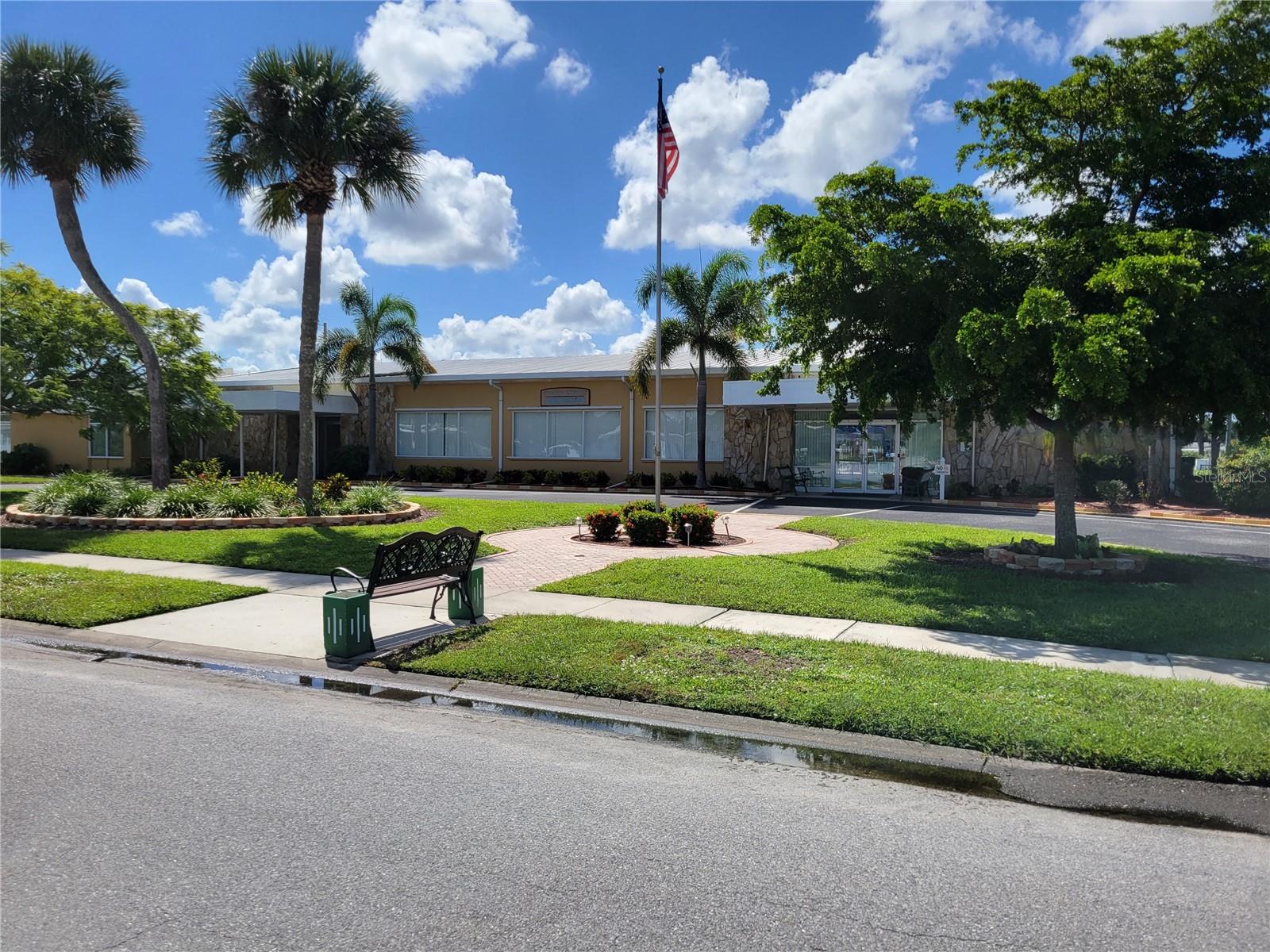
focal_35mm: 26
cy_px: 476
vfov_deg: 53.1
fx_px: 954
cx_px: 635
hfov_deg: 67.3
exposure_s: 1/4054
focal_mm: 5.4
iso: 40
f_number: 1.8
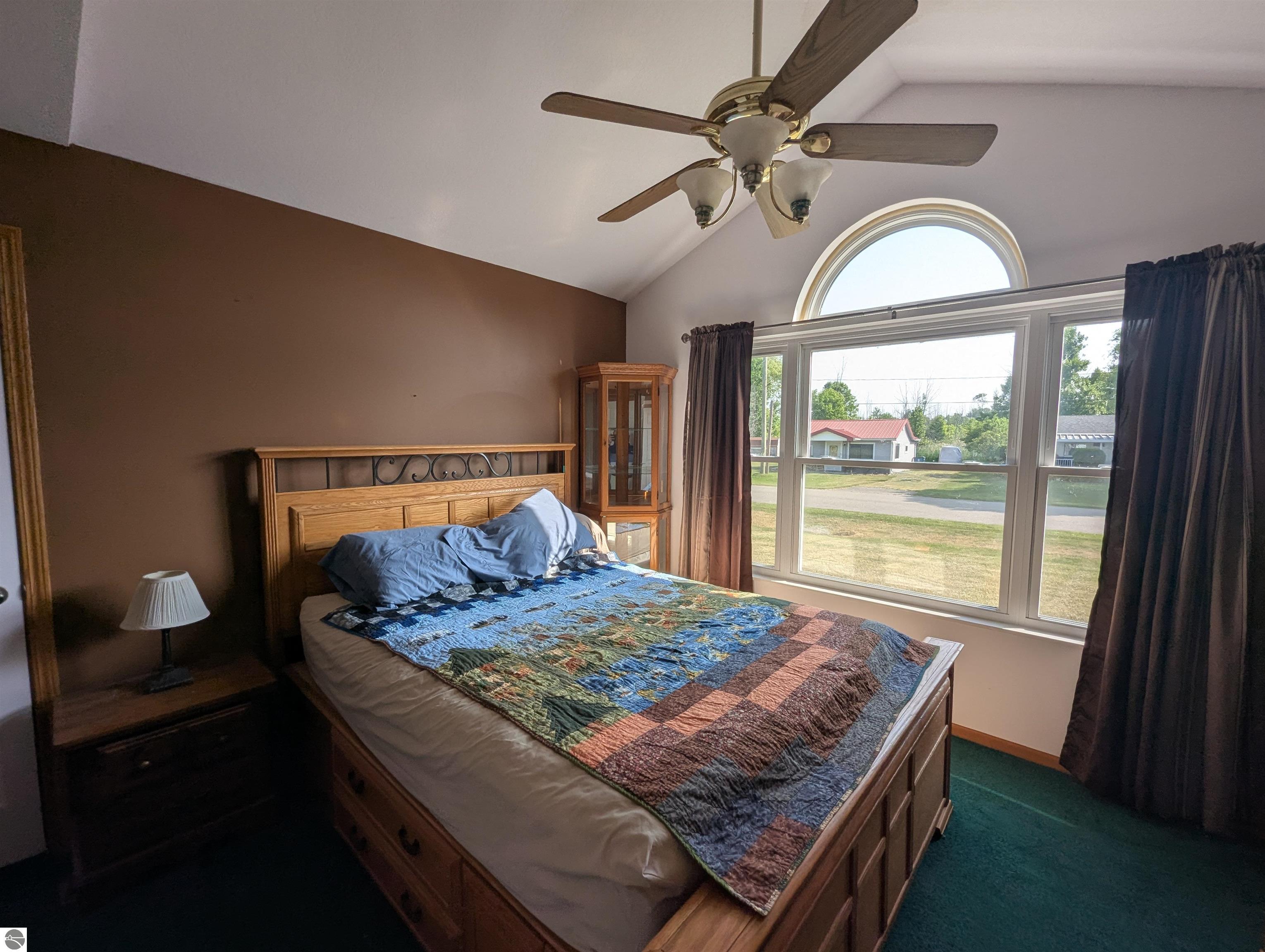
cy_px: 476
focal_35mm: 13
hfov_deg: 106.1
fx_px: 476
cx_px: 632
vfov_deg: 90.1
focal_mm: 1.95
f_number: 2.2
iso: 41
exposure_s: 1/381
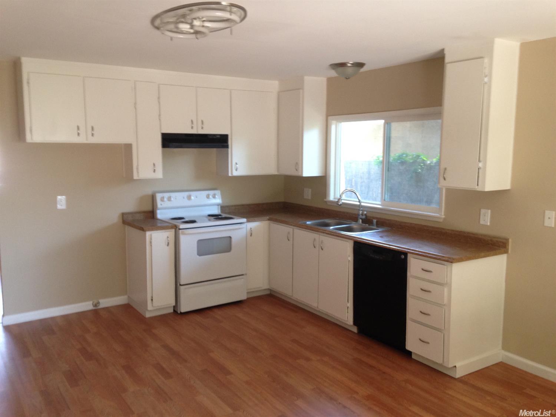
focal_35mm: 33
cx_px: 278
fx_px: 530
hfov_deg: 55.4
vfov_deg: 42.9
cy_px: 208
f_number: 2.4
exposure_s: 1/20
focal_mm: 4.12
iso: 80
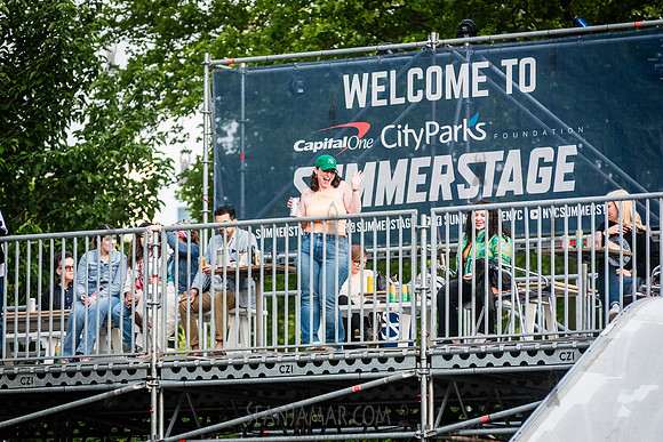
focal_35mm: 202
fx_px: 3717
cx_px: 330
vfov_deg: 6.8
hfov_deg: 10.2
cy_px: 221
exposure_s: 1/1600
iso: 4000
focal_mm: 200
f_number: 5.6
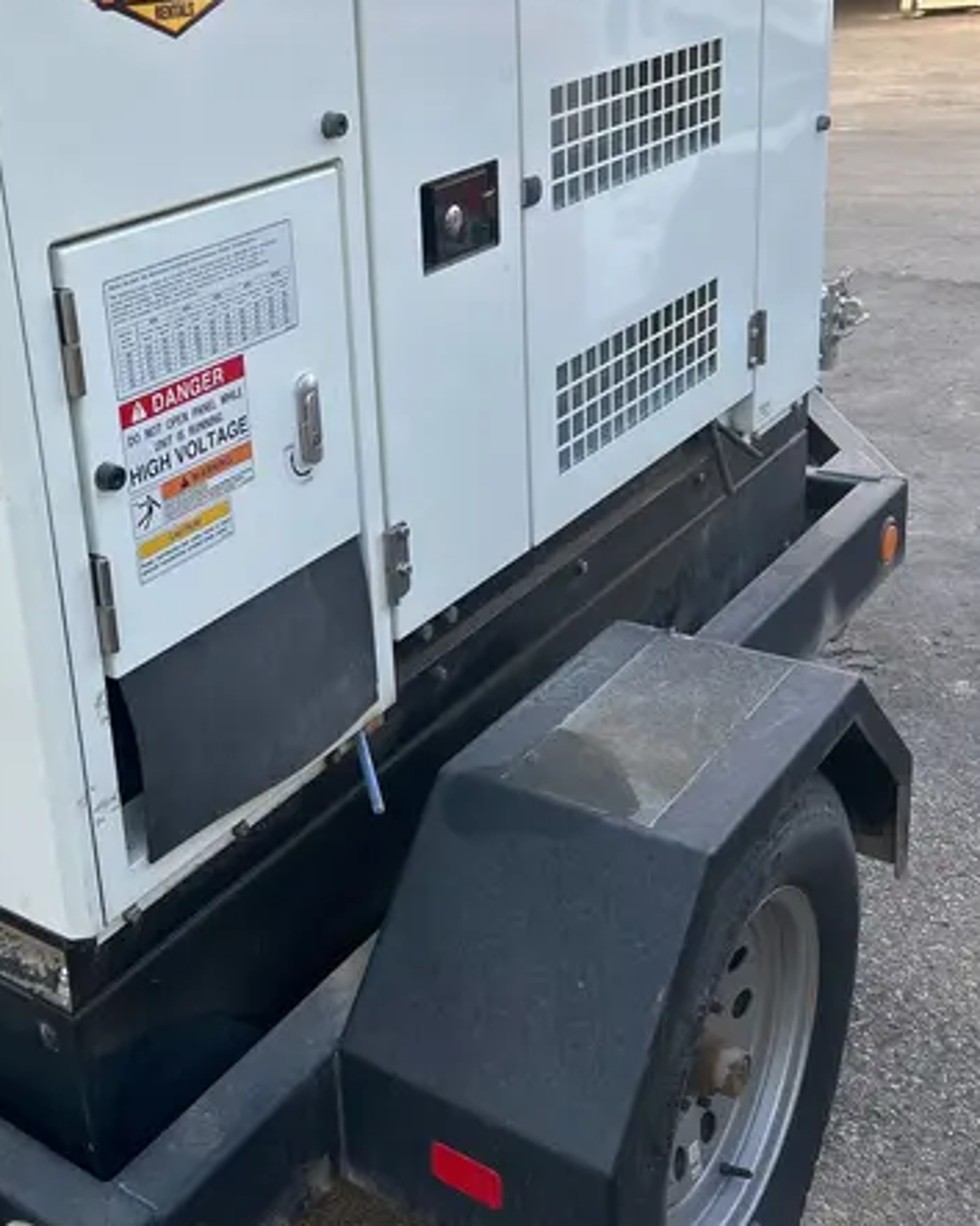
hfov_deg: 34.8
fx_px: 1524
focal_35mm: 42
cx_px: 233
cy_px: 450
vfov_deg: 43.5
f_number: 1.5
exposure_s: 1/452
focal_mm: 5.7
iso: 50
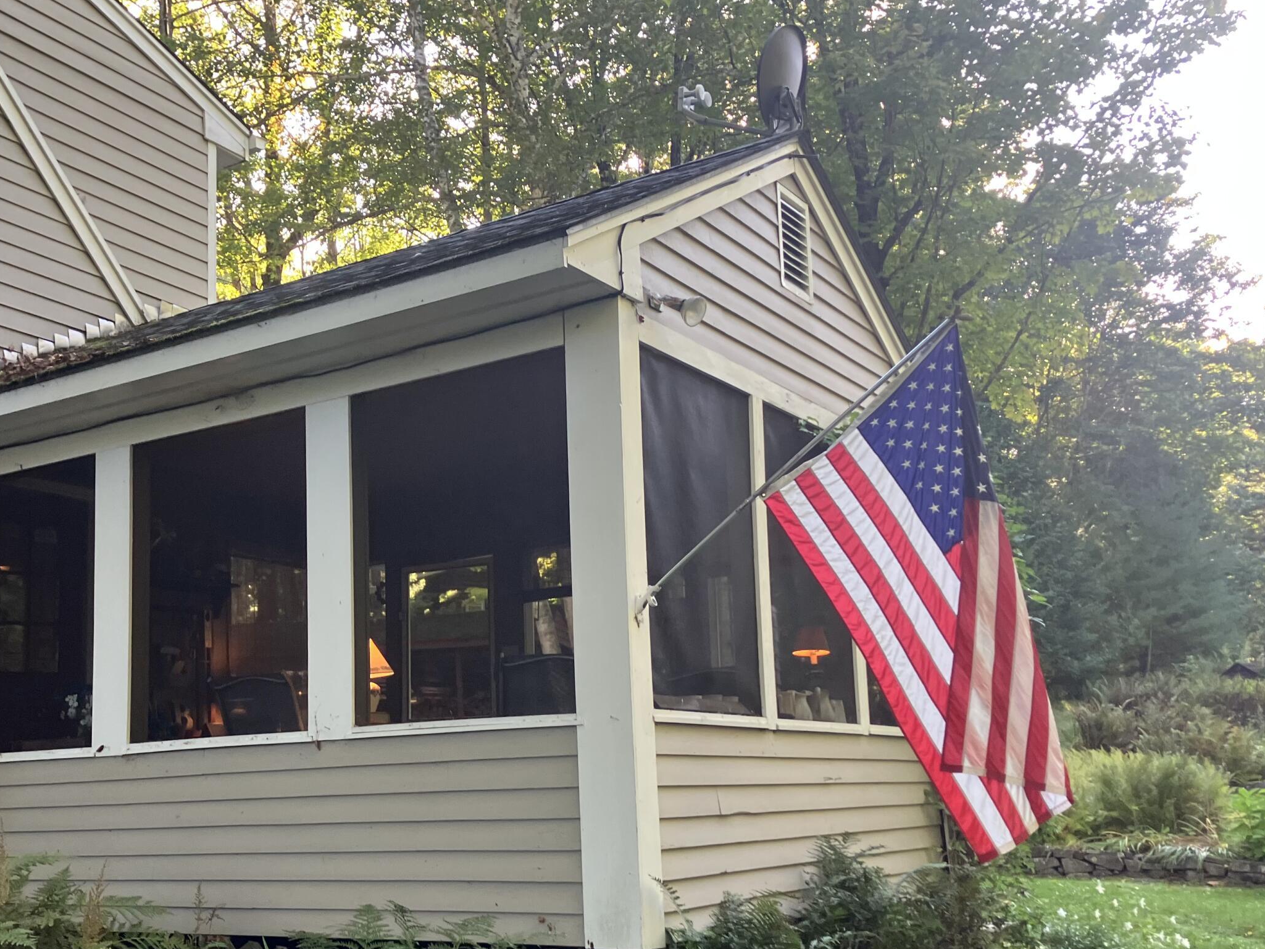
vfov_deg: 34.9
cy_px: 622
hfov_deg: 45.2
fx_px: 1498
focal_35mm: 41
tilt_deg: +7.4
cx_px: 446
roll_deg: +0.8
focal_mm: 3.99
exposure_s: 1/121
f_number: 1.8
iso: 80
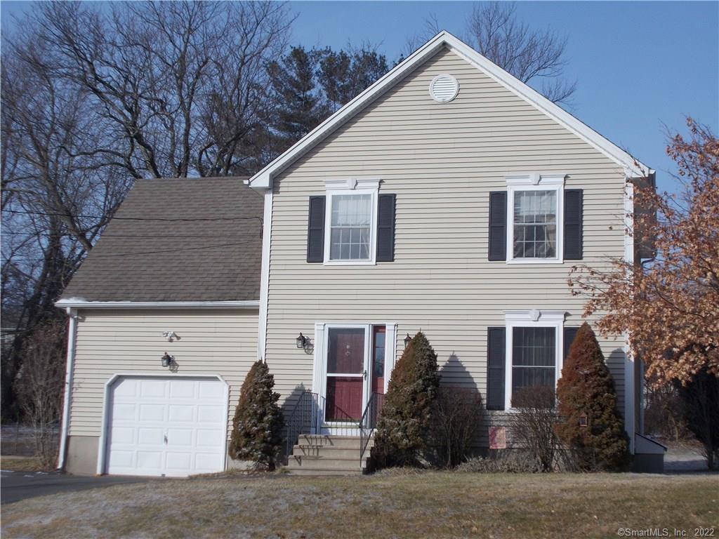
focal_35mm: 58
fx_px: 1205
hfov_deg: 33.2
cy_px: 270
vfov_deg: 25.2
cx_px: 360
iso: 80
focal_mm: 10.3
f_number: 12.3
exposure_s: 1/125
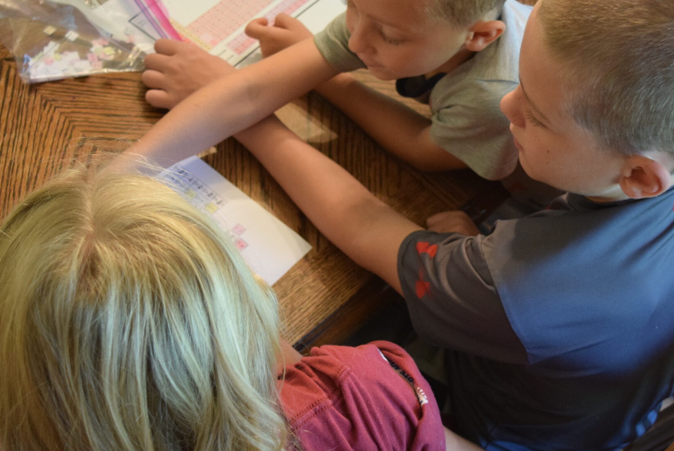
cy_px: 230
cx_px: 387
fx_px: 1143
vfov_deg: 22.3
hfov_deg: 32.8
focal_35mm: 61
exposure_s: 1/60
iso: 2000
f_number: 4
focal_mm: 26
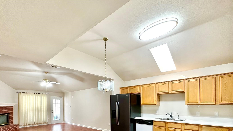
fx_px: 117
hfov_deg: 89.5
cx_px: 110
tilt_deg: +0.0
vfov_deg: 54.2
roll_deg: +0.4
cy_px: 106
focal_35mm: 19
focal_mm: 2.22
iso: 200
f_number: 2.2
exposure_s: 1/60
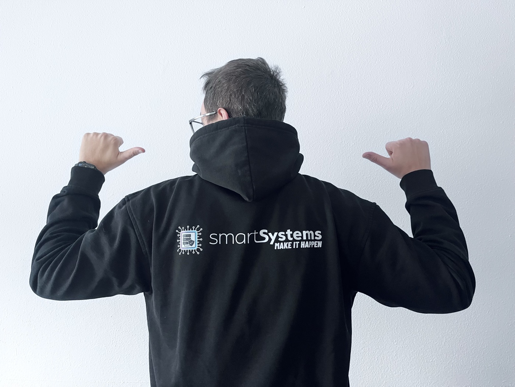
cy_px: 194
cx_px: 258
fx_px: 387
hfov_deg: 67.3
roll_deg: +0.7
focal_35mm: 26
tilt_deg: +3.3
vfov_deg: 53.1
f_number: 1.6
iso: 250
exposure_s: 1/60
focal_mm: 5.1
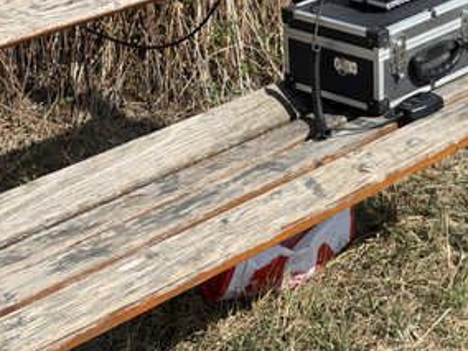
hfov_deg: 18.2
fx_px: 1460
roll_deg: +0.5
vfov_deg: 13.5
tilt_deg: -19.2
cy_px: -16
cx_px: 297
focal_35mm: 108
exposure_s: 1/5587
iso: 64
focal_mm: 6.76
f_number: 1.78
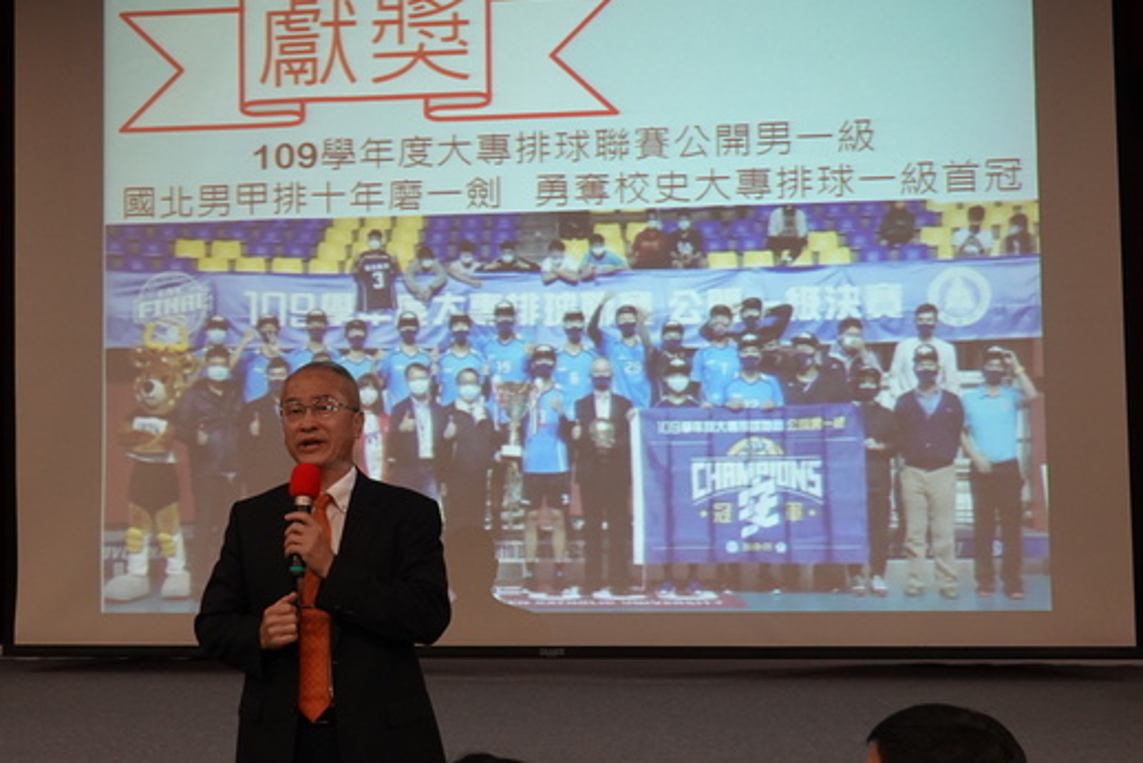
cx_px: 499
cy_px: 350
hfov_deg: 39.5
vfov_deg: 27.0
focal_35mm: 50
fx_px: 1588
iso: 800
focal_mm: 13.84
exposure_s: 1/60
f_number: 3.5
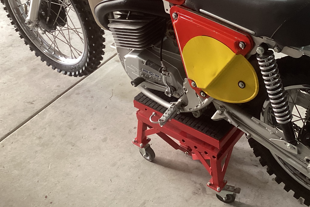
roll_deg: +1.9
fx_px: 439
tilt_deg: -34.9
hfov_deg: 38.6
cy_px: 45
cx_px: 200
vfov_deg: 26.1
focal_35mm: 51
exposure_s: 1/50
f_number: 2.4
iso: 100
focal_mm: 3.3
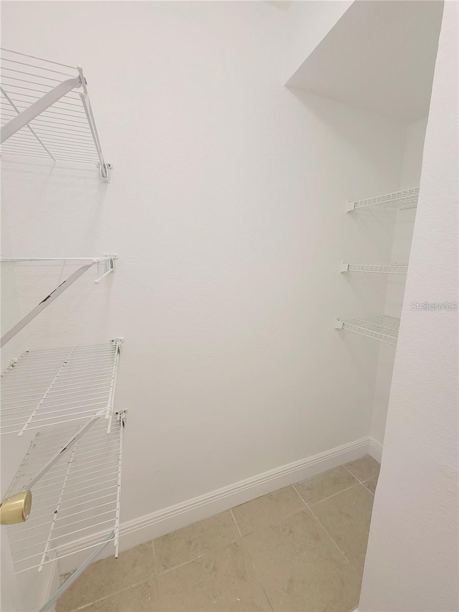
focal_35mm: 13
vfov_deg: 106.2
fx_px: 230
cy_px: 306
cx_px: 230
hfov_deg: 89.9
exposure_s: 1/60.2
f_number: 2.2
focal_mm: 2.2
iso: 160
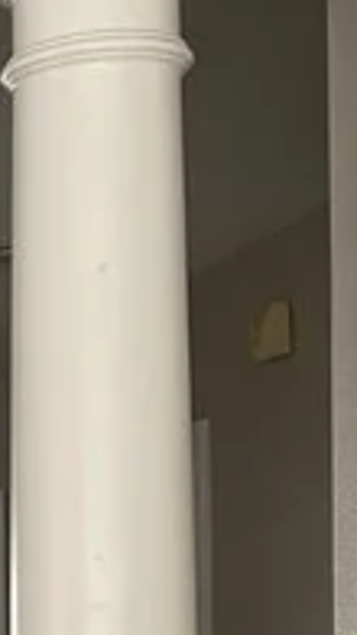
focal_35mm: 148
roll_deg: +0.1
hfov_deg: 7.2
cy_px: 755
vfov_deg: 14.1
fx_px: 2495
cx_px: -753
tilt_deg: +1.0
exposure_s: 1/105
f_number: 1.5
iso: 125
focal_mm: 5.7
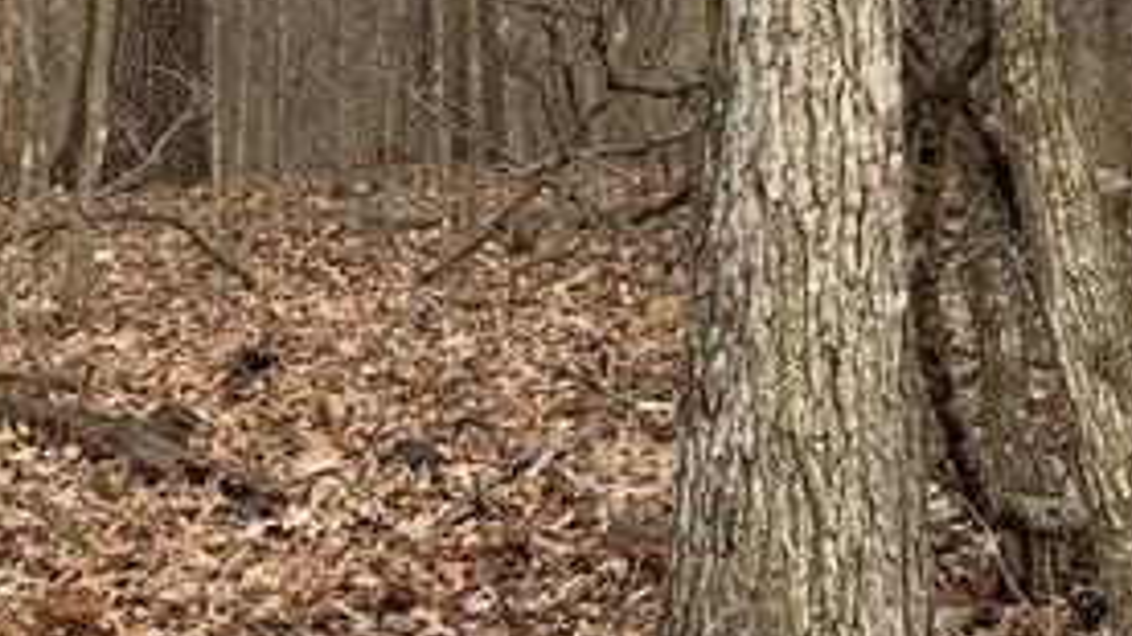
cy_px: -230
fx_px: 3150
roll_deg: -1.9
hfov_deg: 20.3
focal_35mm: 105
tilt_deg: -2.4
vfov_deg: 11.2
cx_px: 410
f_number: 1.8
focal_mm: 4.25
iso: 25
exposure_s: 1/391
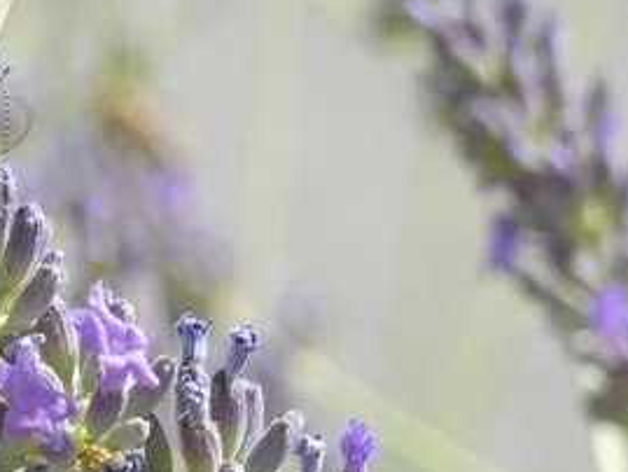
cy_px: 150
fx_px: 6643
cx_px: -9
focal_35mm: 366
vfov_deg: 4.1
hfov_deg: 5.4
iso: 80
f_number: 5.4
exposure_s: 1/125
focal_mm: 27.5
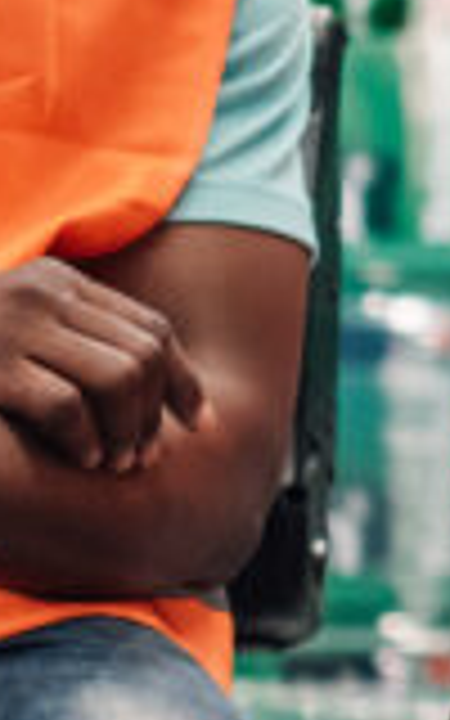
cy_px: 205
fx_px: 4494
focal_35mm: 229
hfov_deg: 5.3
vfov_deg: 9.2
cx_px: 1449
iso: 400
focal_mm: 35
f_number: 1.4
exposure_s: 1/400
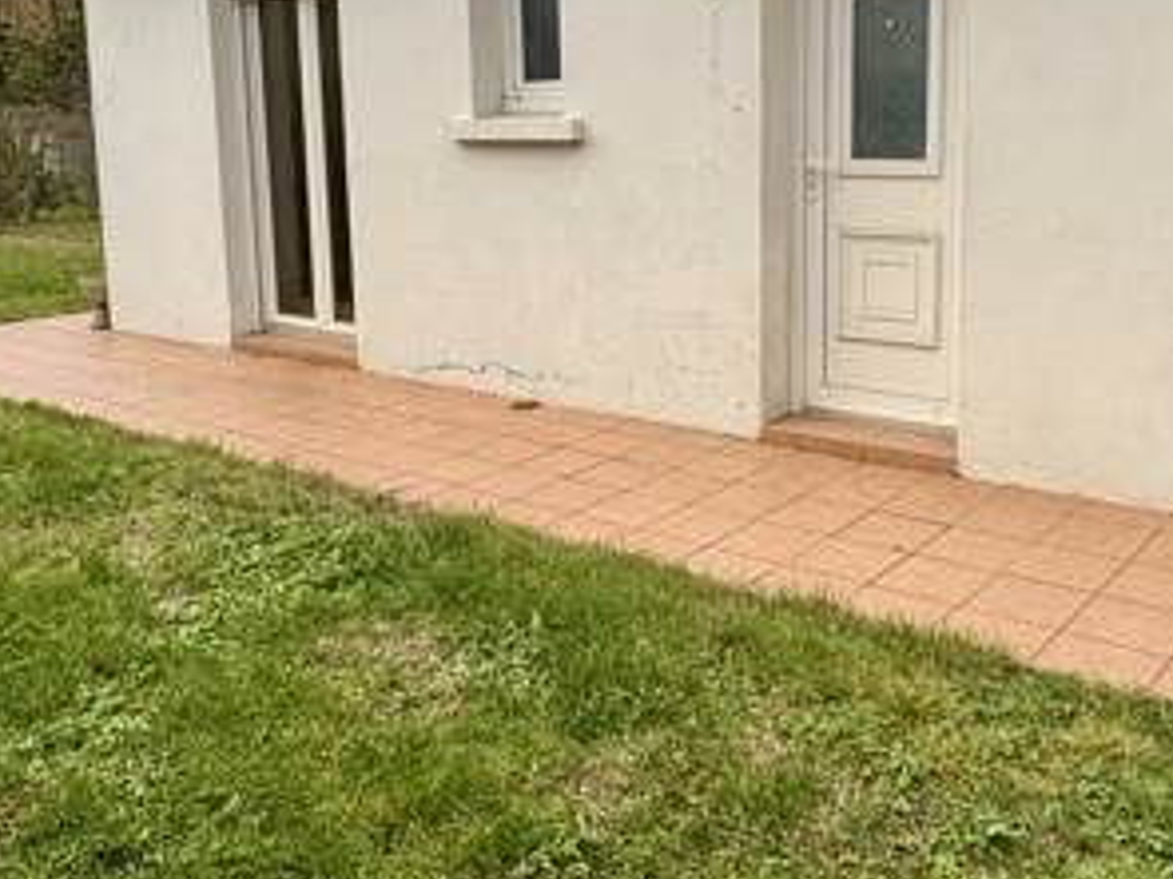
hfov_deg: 48.9
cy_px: 318
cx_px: 660
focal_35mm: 38
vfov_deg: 37.4
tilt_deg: -8.9
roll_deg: +1.3
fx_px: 1287
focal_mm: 2.22
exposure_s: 1/179
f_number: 2.2
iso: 40
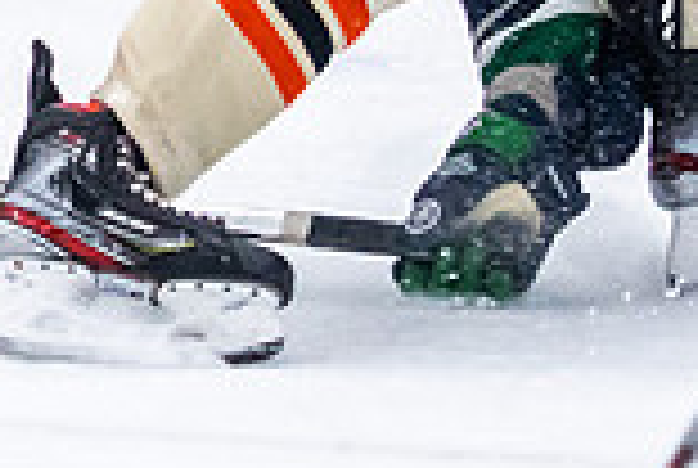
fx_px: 18124
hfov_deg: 2.2
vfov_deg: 1.5
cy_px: -626
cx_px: -881
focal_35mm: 933
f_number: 2.8
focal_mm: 100
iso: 1800
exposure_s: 1/640
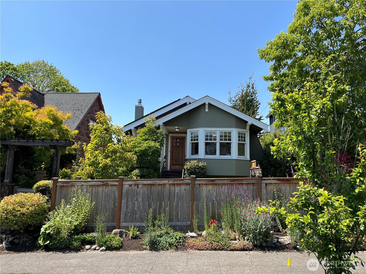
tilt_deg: +7.8
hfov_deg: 67.3
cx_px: 183
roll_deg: -1.8
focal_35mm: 26
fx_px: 275
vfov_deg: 53.1
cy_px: 137
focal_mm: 5.1
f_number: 1.6
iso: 50
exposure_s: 1/2571
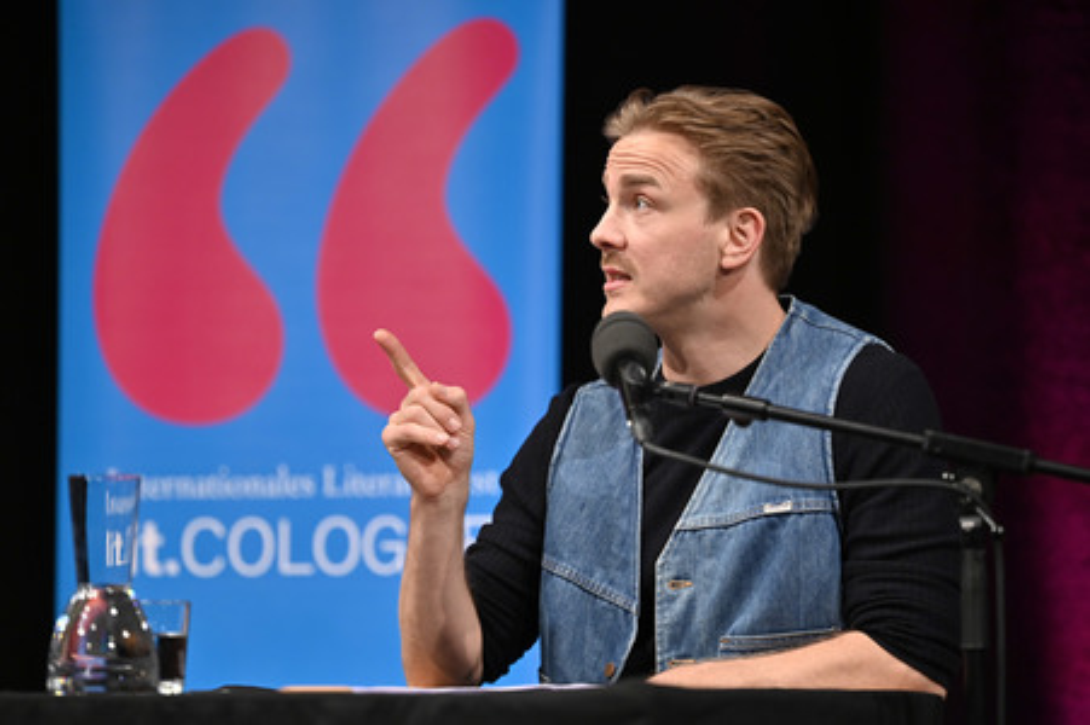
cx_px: 545
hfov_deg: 14.7
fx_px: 4236
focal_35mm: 140
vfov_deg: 9.8
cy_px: 362
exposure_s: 1/320
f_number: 2.8
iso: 1250
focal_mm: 140
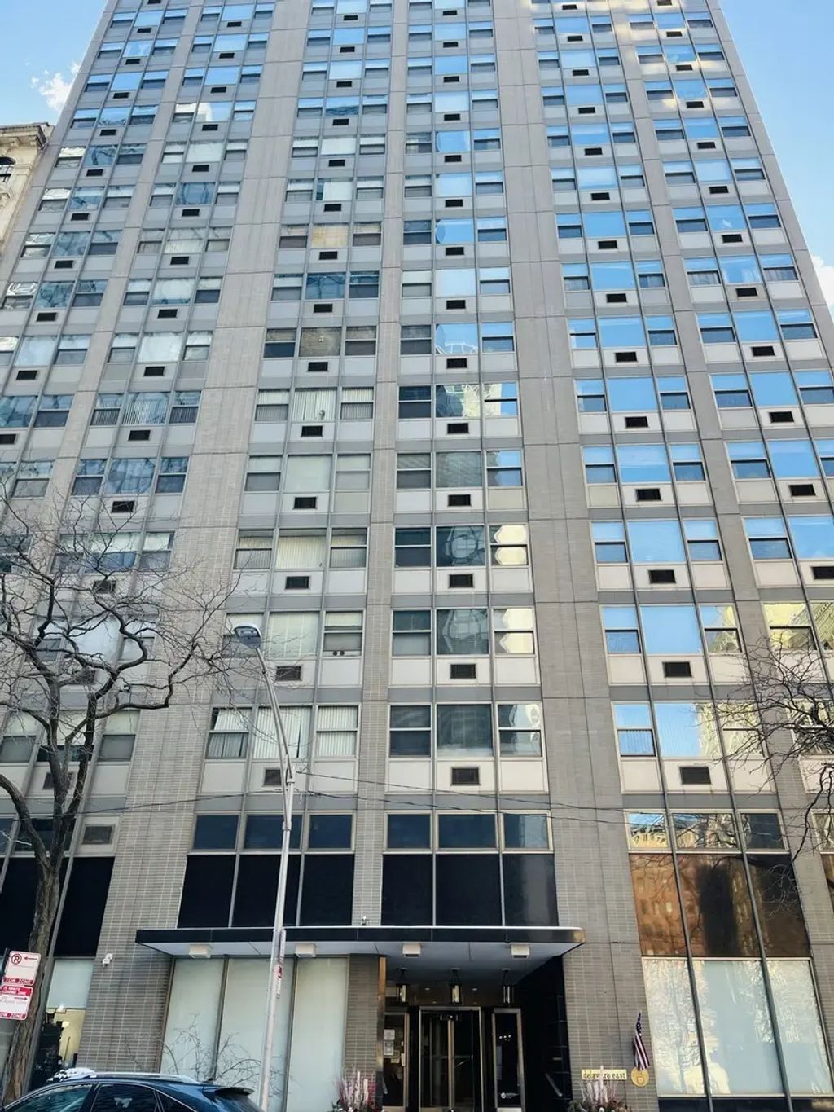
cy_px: 556
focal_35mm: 26
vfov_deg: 67.3
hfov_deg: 53.1
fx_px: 835
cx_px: 417
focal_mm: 5.1
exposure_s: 1/272
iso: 40
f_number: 1.6
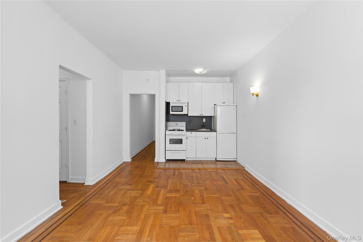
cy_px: 121
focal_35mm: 14
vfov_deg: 81.2
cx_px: 182
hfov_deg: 104.3
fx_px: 141
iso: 800
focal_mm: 14
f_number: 9
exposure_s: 1/5
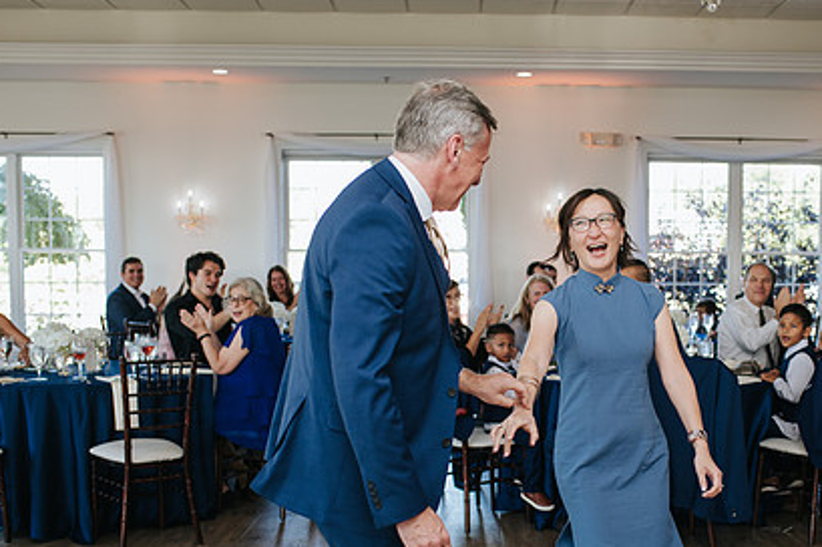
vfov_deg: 26.2
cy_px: 382
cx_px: 539
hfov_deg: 38.5
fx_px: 1164
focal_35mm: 51
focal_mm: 35
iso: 720
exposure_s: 1/200
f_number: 3.2
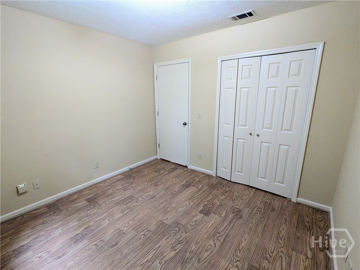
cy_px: 135
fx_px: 166
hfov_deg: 94.5
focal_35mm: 16
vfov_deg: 78.1
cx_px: 180
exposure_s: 1/60
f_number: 2.2
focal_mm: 2.35
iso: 490
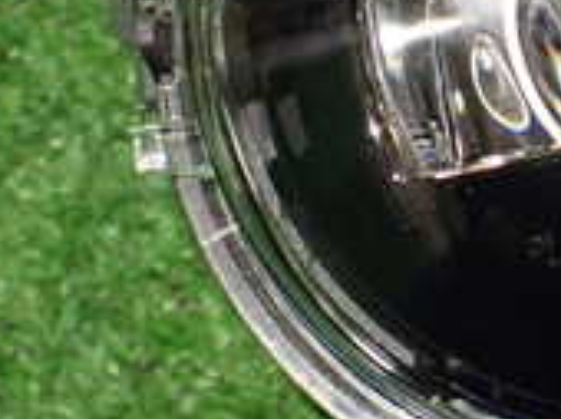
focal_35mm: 106
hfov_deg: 17.8
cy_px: 86
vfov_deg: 13.9
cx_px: 634
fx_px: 1715
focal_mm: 5.4
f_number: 2.3
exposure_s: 1/100
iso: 800
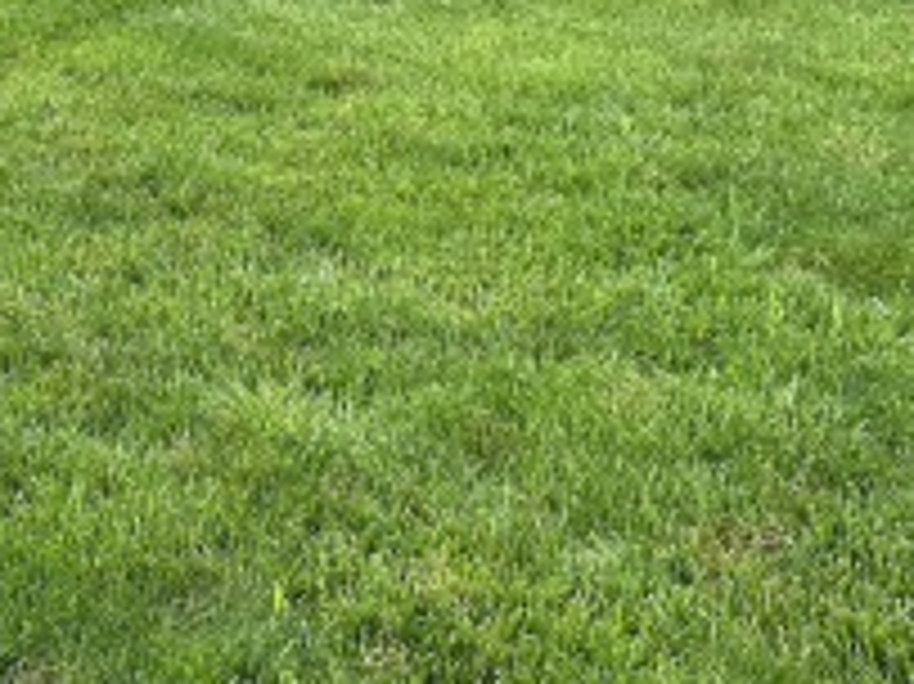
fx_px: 2085
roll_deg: +1.9
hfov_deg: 23.6
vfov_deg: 17.6
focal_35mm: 79
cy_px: -180
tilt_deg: -4.7
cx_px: -25
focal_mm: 6.86
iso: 80
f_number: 1.78
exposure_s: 1/663
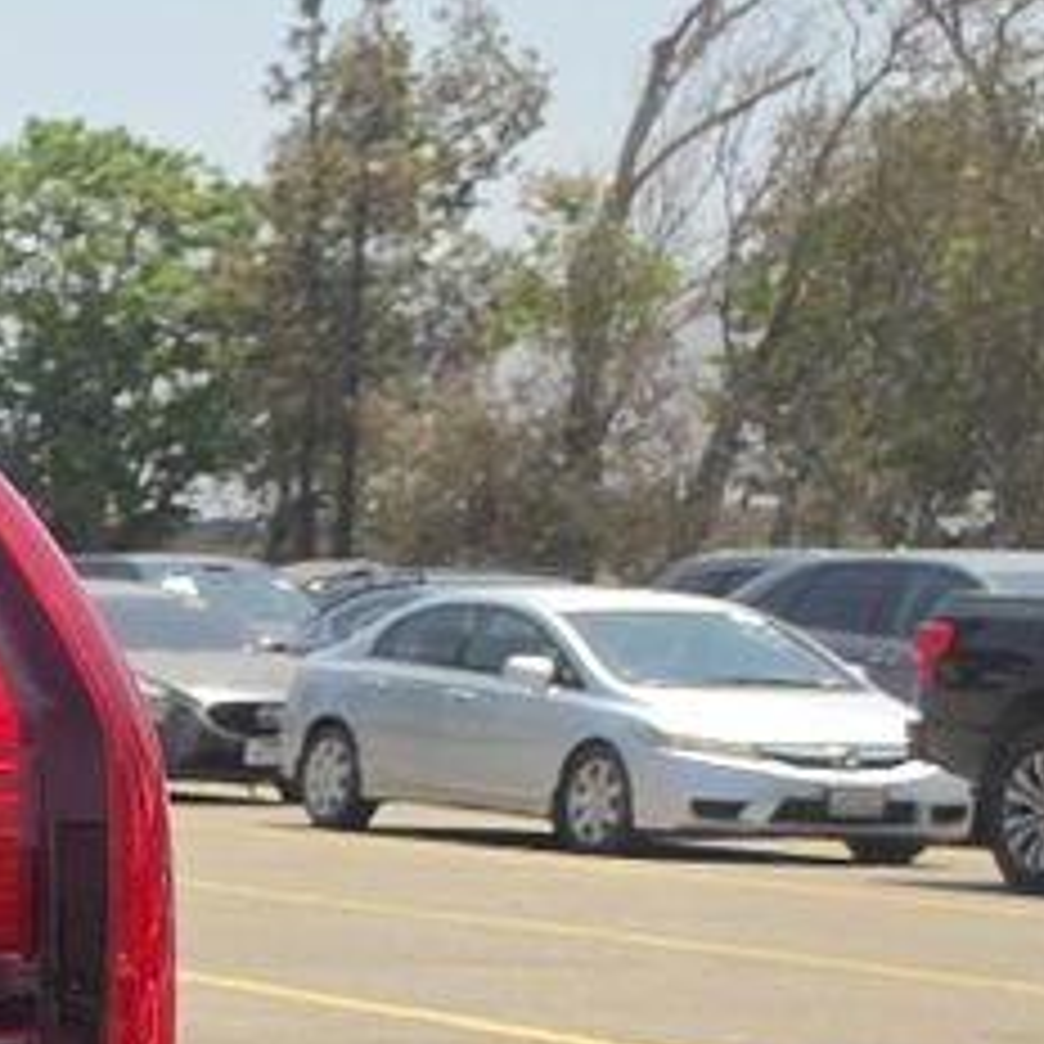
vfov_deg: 12.1
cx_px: -2250
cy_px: 1350
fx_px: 4777
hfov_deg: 9.4
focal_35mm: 140
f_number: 1.4
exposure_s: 1/4235
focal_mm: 6.5
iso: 64
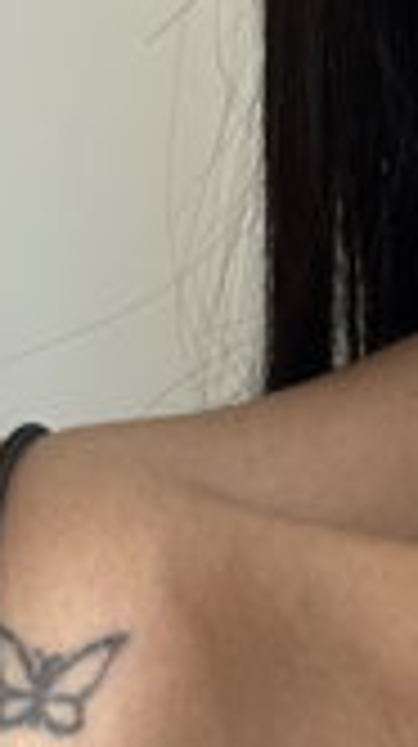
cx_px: 778
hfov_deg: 6.5
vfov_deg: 11.8
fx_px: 3597
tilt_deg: -5.2
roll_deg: +1.5
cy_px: 547
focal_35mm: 182
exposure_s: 1/121
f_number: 1.6
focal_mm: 5.96
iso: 40
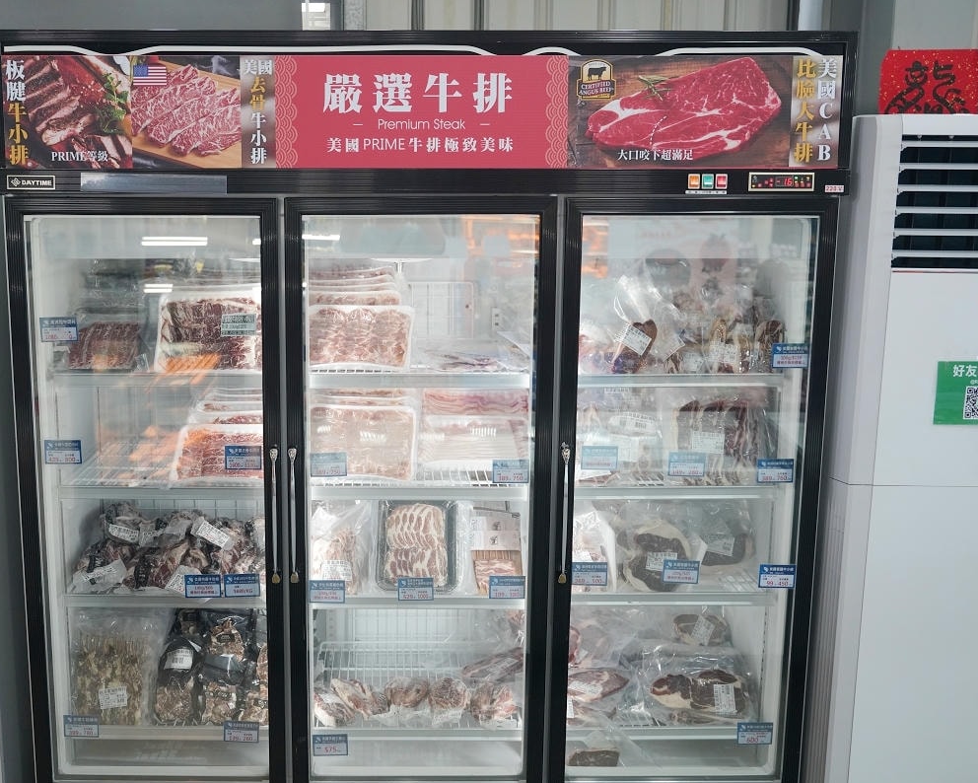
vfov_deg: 35.7
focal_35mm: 42
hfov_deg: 43.6
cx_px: 394
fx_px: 1216
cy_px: 393
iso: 1250
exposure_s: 1/160
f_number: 4
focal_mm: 37
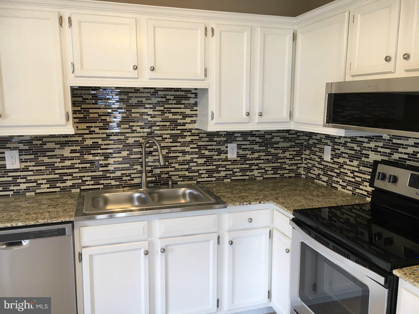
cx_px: 210
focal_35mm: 29
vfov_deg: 48.2
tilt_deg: -8.5
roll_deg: -0.3
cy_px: 157
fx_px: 351
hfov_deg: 61.7
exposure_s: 1/30
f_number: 2.2
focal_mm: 4.15
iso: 40
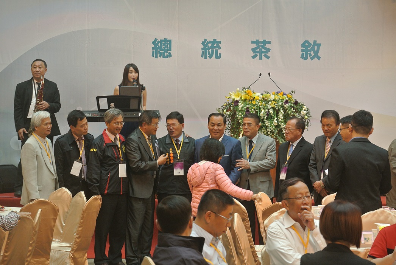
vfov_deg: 10.3
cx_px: 198
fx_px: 1465
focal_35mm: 133
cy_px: 132
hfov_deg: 15.4
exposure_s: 1/60
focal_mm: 49.3
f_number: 4
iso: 250
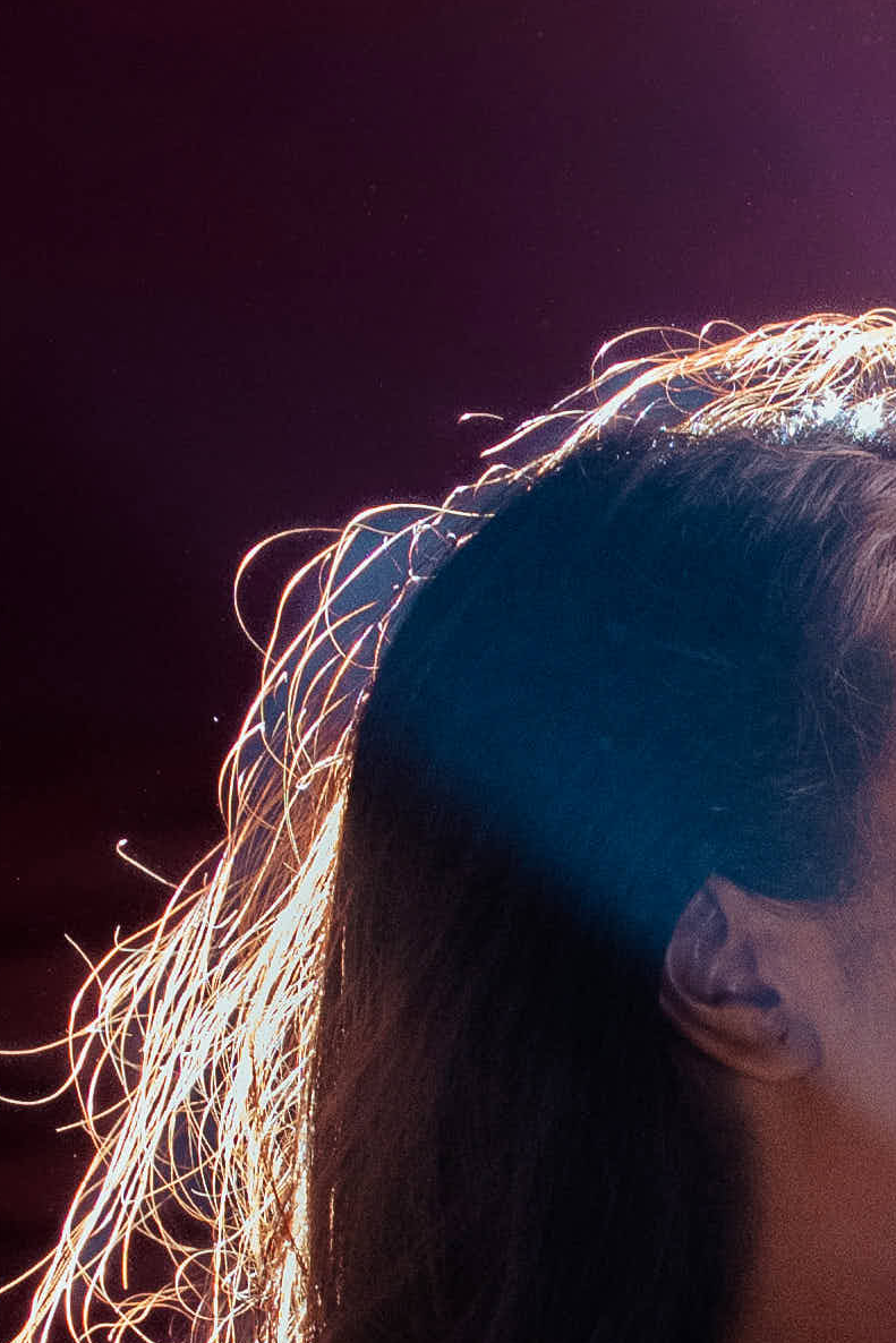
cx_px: 1415
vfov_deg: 11.5
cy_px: 1175
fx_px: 6606
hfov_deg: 7.6
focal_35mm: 177
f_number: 4
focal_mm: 35
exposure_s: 1/100
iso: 2000
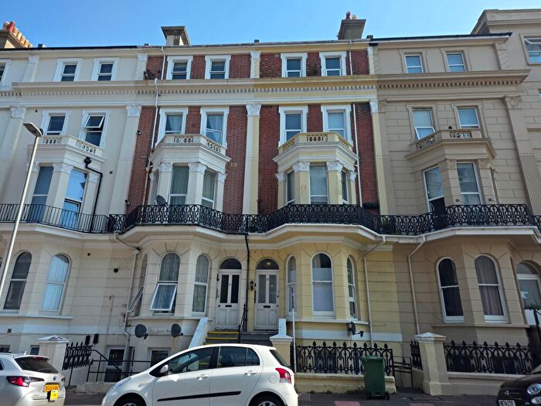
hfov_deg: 73.9
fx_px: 359
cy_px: 203
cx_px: 270
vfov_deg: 58.9
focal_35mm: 23
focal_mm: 6.25
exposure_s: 1/3569
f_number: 1.7
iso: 80
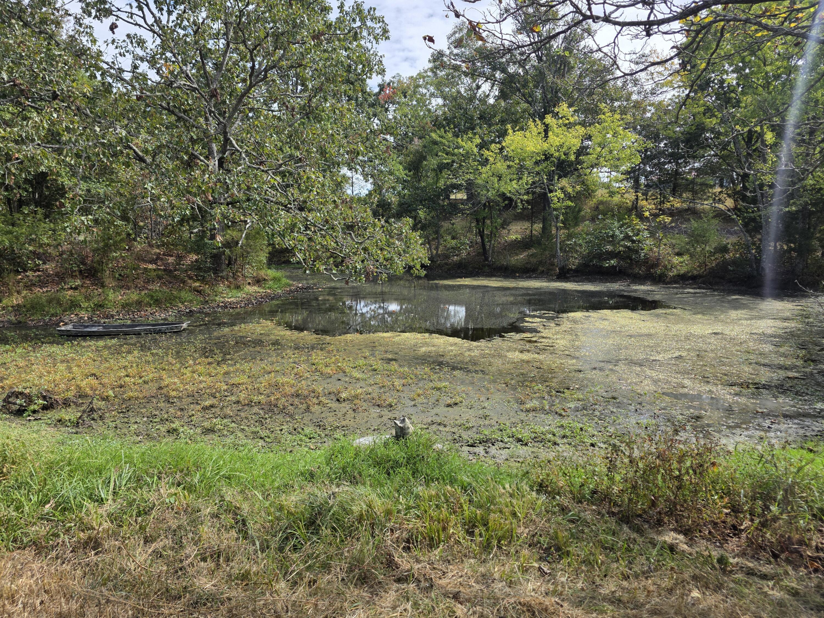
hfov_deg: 73.9
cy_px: 309
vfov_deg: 58.9
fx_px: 547
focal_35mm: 23
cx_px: 412
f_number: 1.7
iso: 80
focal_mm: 6.3
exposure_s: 1/3618
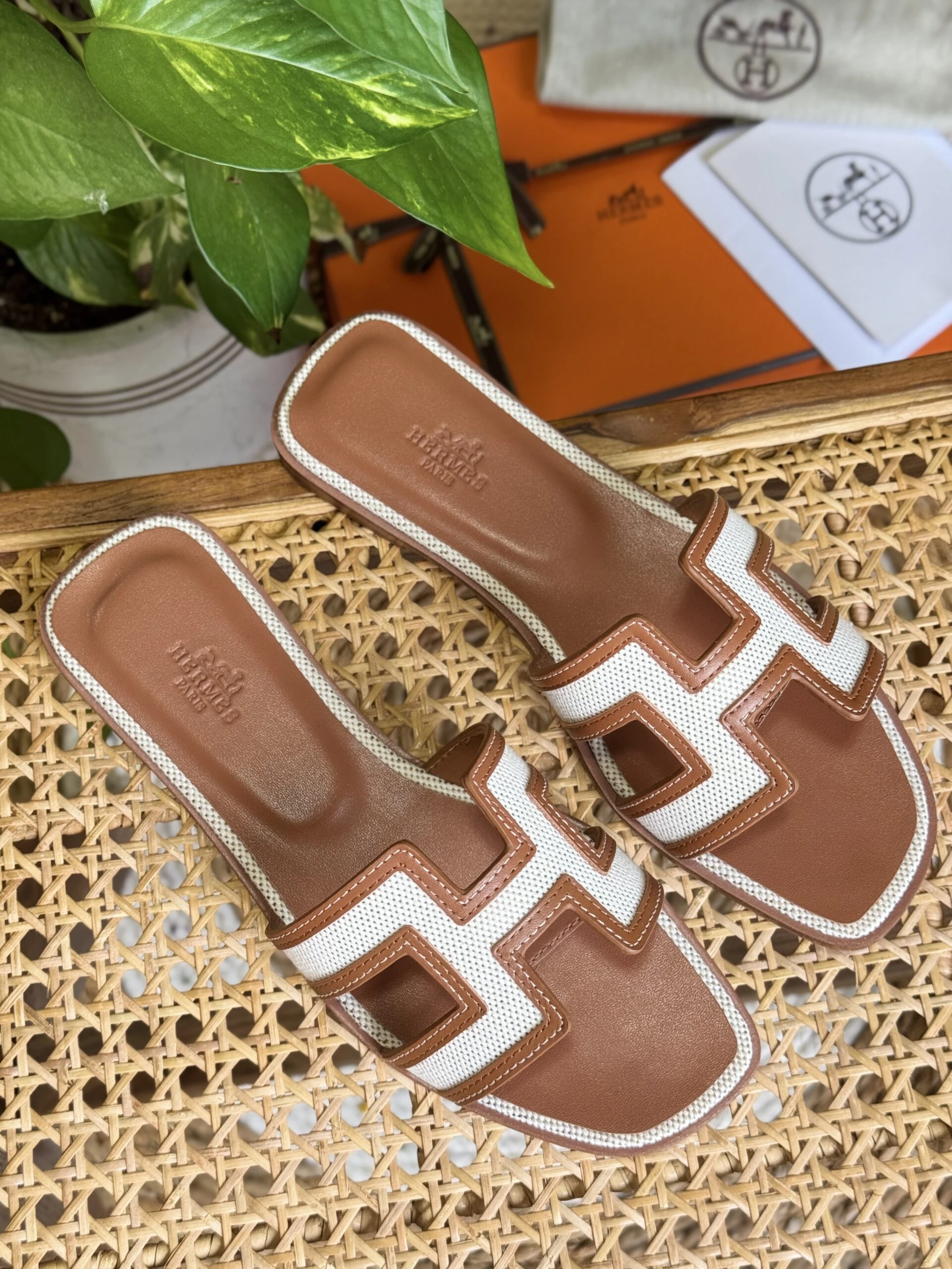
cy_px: 634
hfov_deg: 30.3
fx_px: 1760
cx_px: 476
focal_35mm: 48
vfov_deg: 39.7
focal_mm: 6.76
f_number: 1.78
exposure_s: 1/121
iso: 80
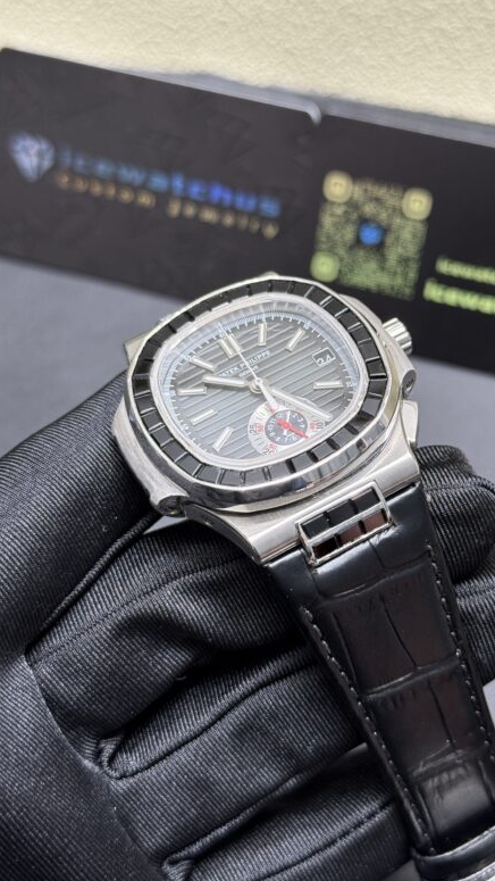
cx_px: 299
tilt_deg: -50.9
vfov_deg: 38.5
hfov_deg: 22.2
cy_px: 439
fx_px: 1260
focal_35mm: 54
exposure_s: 1/50
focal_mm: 6.76
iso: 125
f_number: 1.78
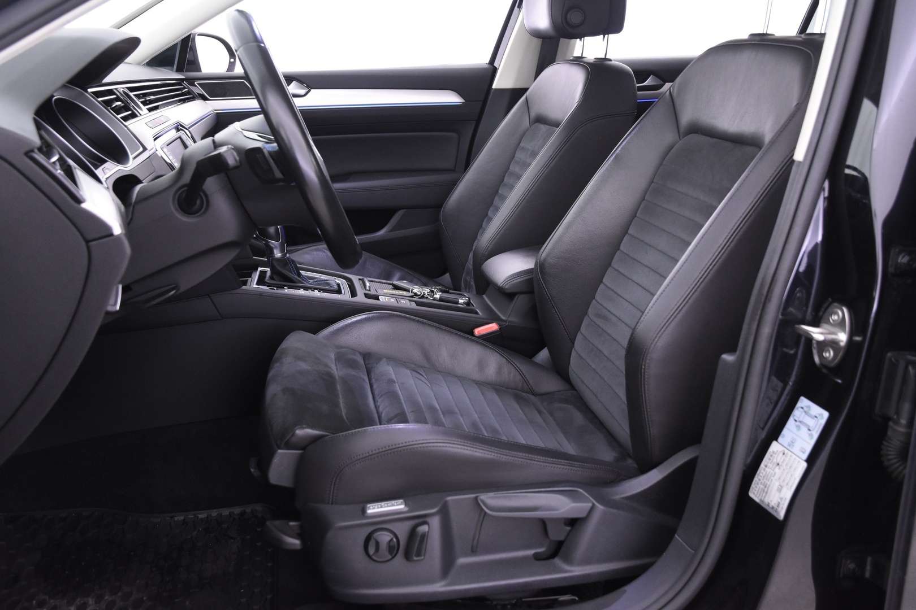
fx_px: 840
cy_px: 305
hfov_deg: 57.2
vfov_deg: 40.0
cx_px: 458
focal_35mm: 33
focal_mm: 22
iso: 2000
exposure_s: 1/15
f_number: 5
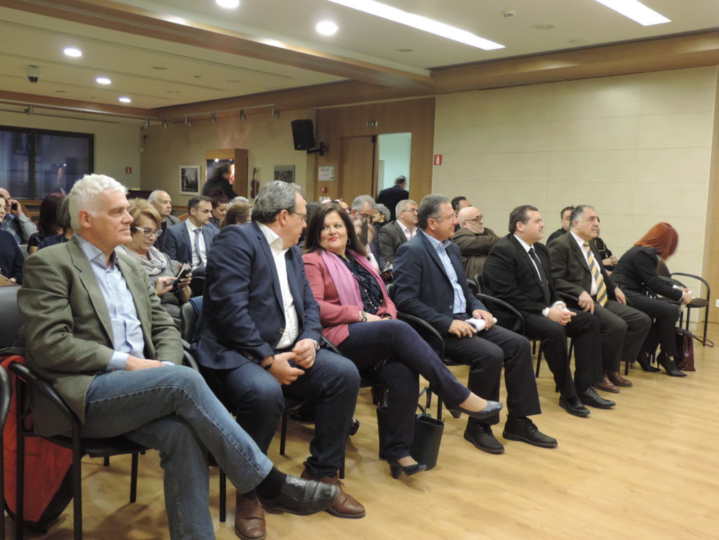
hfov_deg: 55.4
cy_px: 270
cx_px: 360
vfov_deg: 42.9
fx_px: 685
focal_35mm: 33
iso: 400
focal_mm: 5.8
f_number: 3.2
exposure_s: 1/13
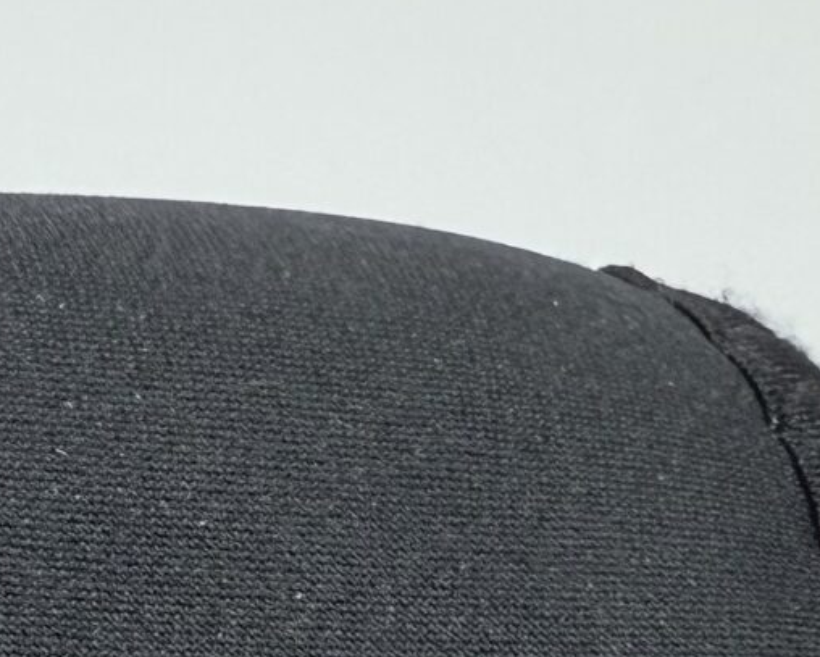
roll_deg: -0.4
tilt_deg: -8.4
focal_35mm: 118
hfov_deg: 16.0
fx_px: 2865
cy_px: 1272
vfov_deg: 11.8
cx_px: 783
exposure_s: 1/99
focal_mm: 2.22
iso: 160
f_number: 2.2
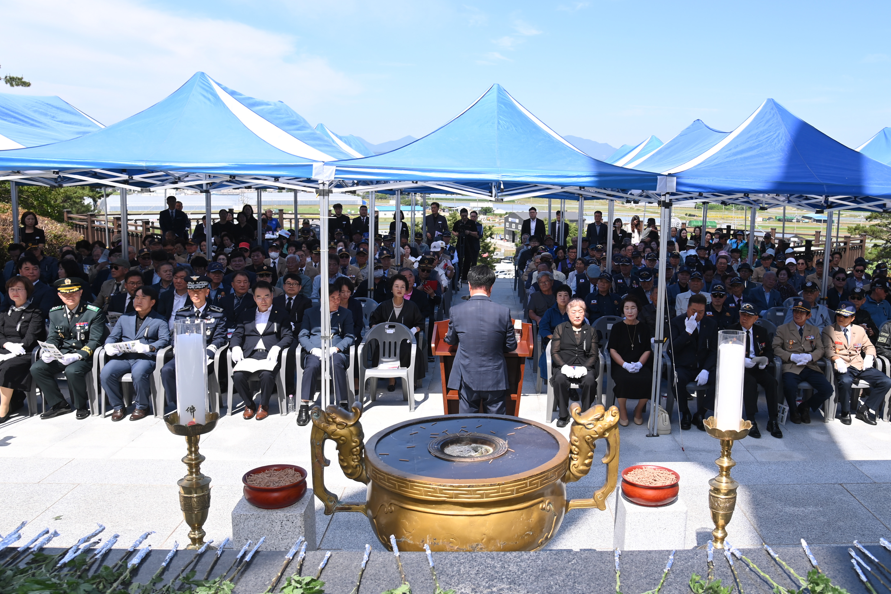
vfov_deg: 47.9
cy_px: 308
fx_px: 668
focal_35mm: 27
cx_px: 495
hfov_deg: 67.2
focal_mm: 24
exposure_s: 1/250
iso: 100
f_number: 6.3
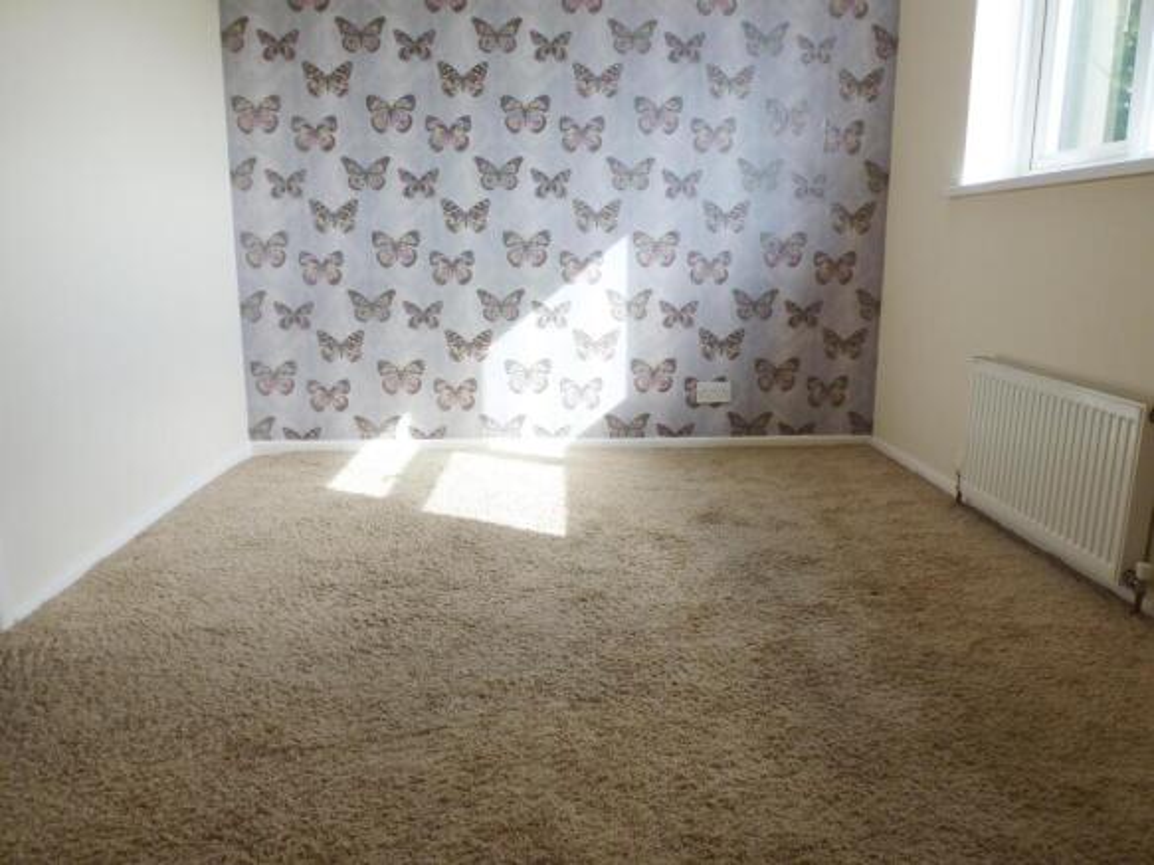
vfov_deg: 56.8
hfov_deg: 71.6
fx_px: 800
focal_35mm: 24
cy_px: 432
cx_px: 577
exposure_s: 1/60
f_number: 3.3
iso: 100
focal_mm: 4.3
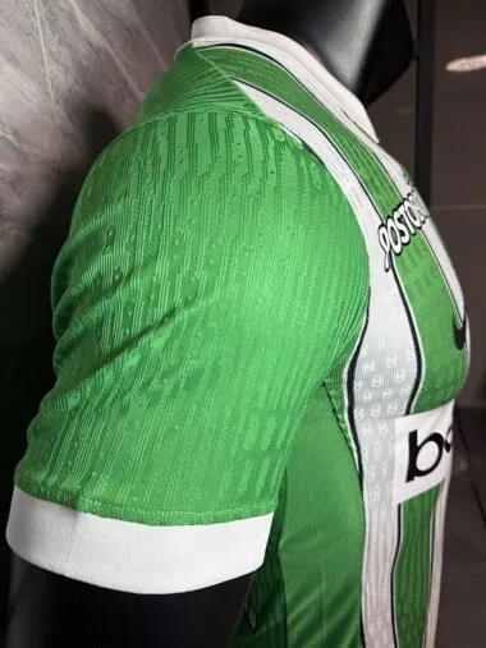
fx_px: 449
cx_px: 243
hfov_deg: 56.8
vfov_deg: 71.6
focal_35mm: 24
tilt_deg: -18.0
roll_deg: +4.4
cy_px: 324
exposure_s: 1/100
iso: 80
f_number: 1.78
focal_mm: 6.76
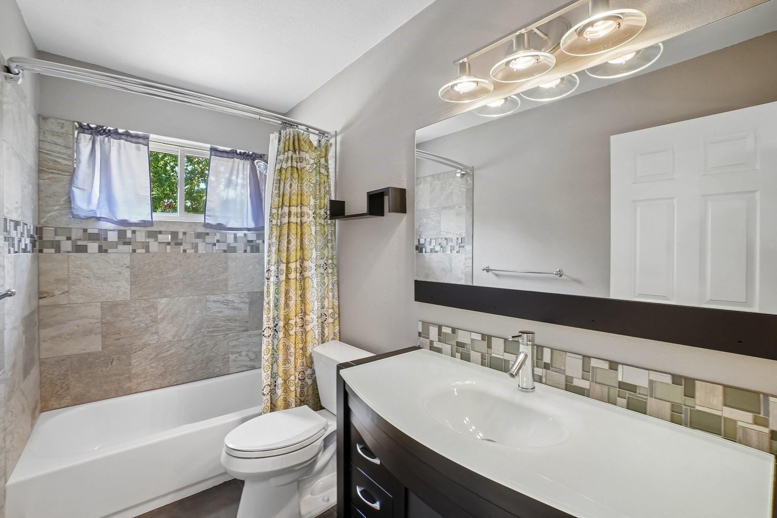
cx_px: 388
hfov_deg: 100.4
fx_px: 324
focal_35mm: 15
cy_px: 259
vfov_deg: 77.3
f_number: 8
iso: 400
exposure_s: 1/4
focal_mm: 10
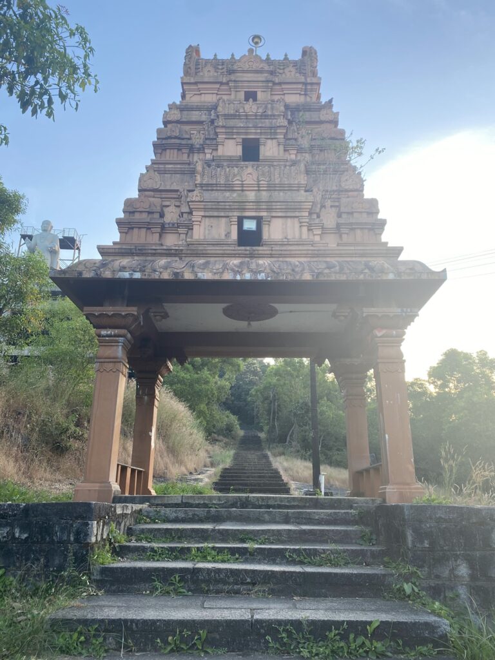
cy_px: 330
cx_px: 248
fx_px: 496
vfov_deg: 67.3
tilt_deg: +20.2
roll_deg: -0.3
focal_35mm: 26
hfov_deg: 53.1
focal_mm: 4.25
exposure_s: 1/122
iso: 40
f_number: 1.8
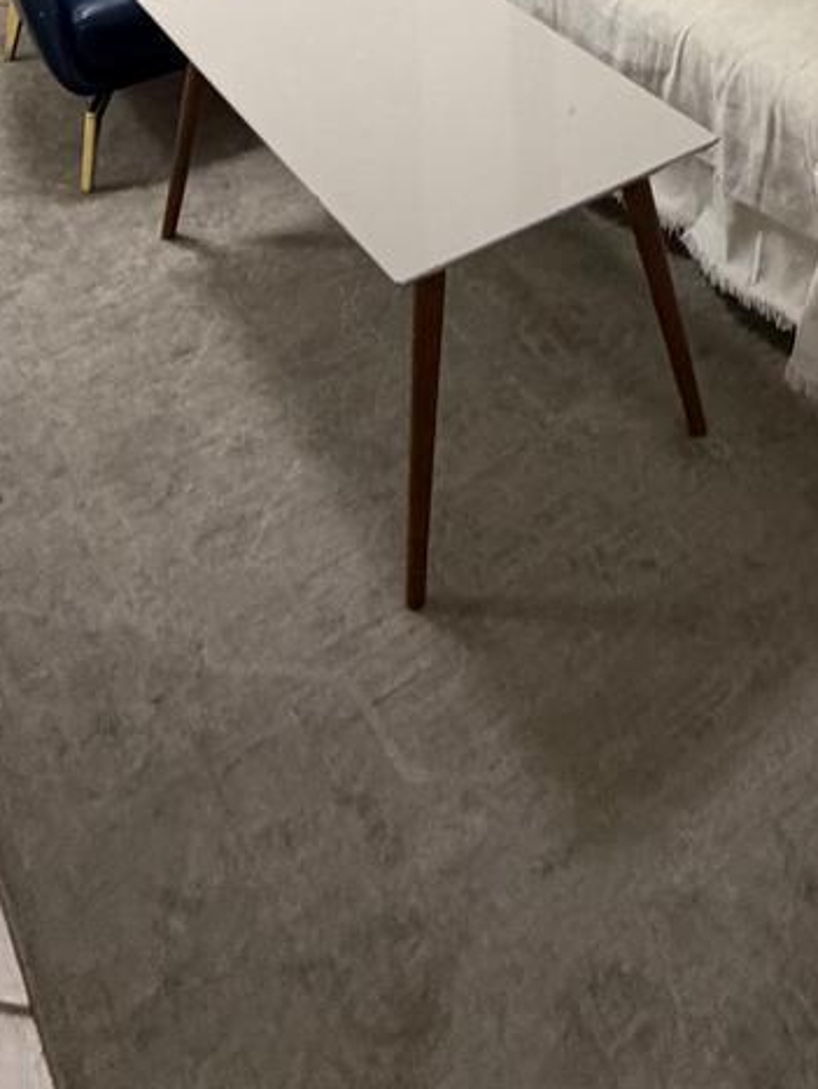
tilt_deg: +2.3
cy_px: -627
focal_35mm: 46
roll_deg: -0.1
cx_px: 618
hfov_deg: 31.0
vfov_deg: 26.4
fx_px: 1447
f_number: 2.2
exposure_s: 1/60
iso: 320
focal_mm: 2.22
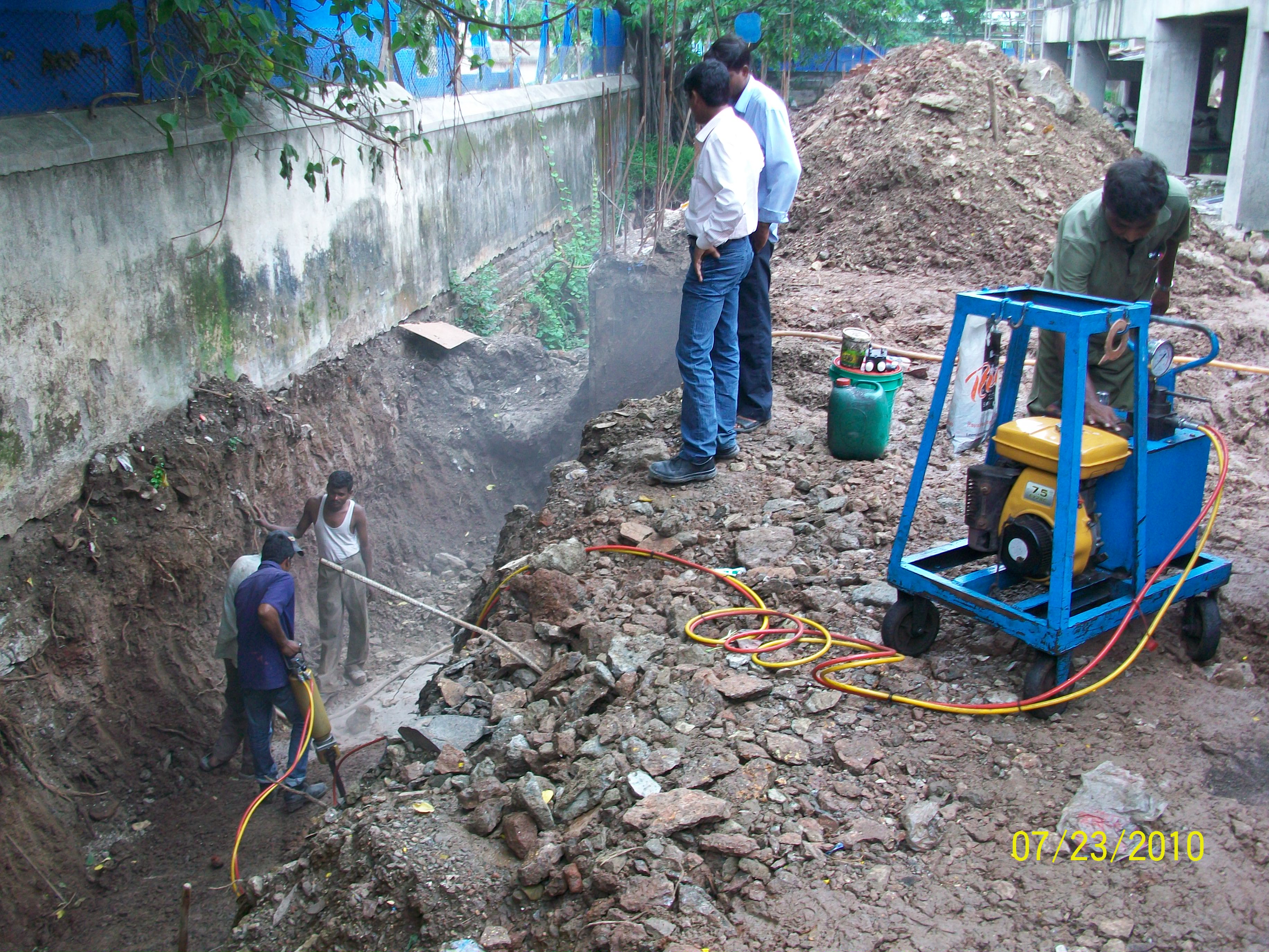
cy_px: 476
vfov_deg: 44.2
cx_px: 634
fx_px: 1173
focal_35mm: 32
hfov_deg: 56.8
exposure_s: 1/100
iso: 64
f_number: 2.8
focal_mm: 5.7
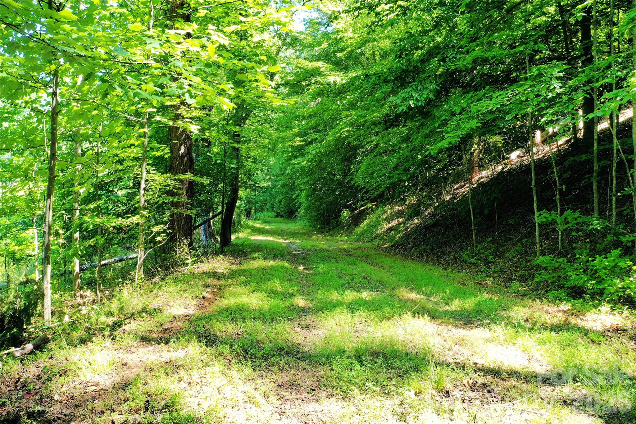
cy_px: 212
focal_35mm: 28
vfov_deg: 46.4
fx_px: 495
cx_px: 318
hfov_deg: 65.5
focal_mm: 10.26
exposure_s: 1/30
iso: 120
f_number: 5.6
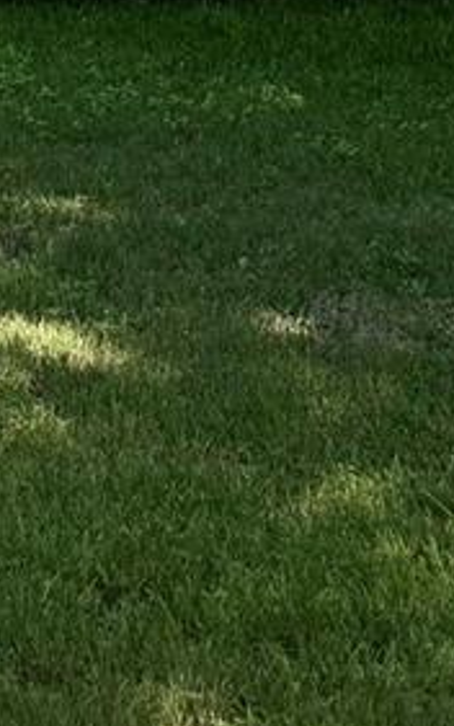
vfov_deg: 14.2
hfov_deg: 7.9
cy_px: -310
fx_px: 2748
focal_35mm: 139
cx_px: -996
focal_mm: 6.76
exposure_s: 1/2000
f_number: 1.78
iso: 80
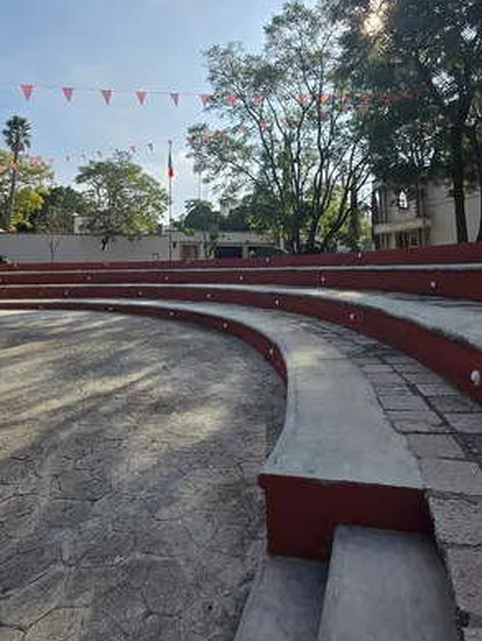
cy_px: 220
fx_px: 371
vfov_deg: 79.4
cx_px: 262
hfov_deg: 65.9
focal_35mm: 20
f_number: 2.2
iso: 25
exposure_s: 1/1686
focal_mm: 1.7
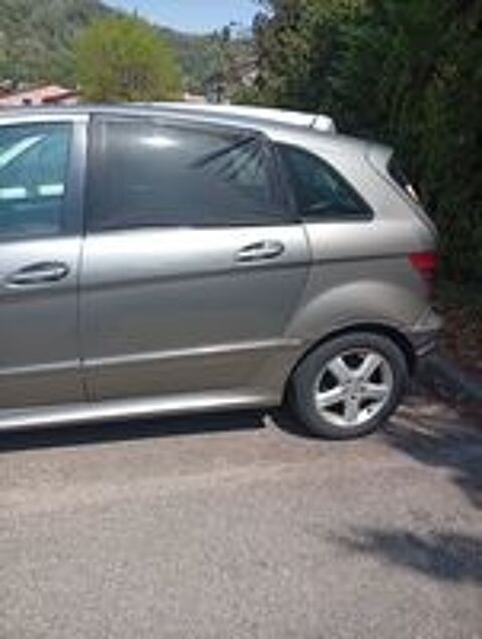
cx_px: 241
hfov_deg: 53.2
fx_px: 481
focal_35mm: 26
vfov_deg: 67.2
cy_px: 320
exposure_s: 1/1063
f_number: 1.8
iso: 50
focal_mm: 4.15
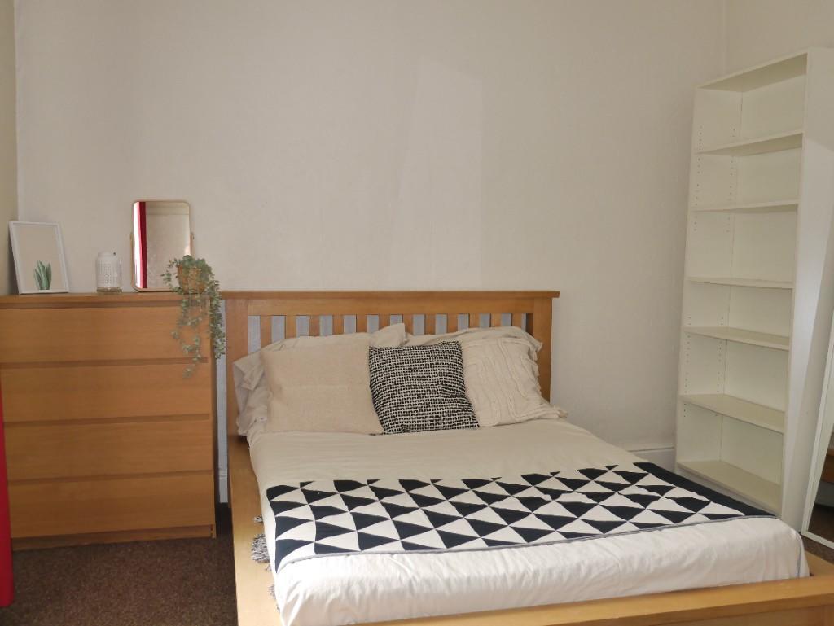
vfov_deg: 44.2
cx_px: 417
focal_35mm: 32
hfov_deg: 56.8
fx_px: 771
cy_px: 313
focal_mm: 16
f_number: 3.6
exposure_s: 1/60
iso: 800
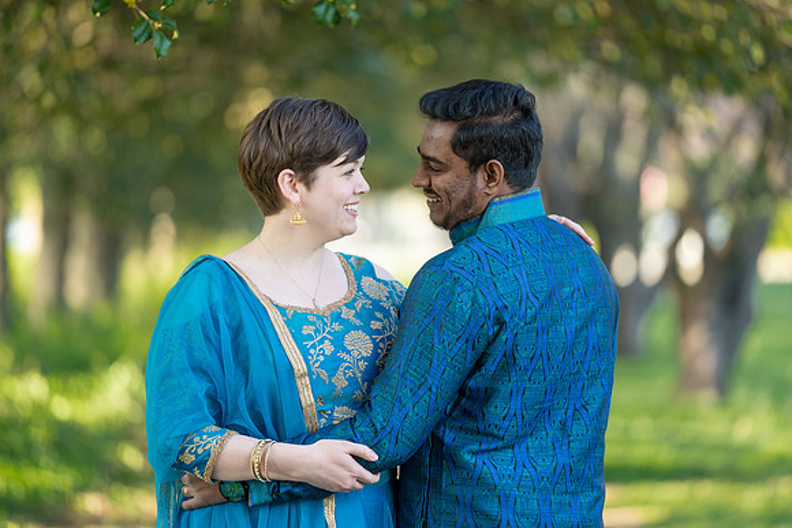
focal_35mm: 208
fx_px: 4581
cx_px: 412
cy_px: 253
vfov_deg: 6.6
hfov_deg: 9.9
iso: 200
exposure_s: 1/200
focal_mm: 200
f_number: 2.8
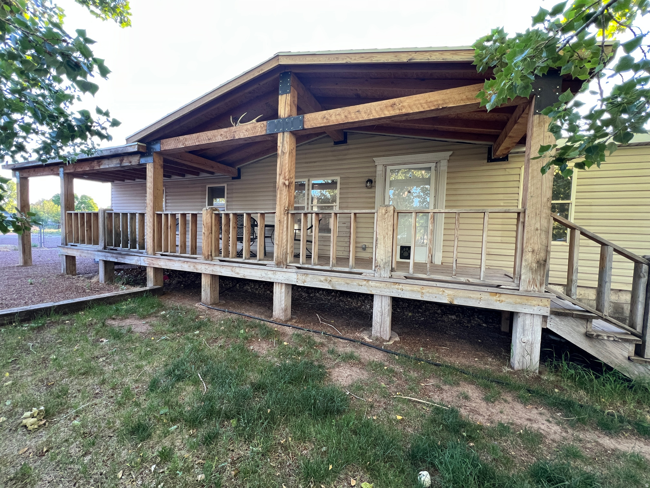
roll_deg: -1.8
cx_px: 325
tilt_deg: -2.7
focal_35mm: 13
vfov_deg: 89.9
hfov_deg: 106.2
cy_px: 244
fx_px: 244
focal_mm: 1.57
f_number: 1.8
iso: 160
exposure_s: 1/99
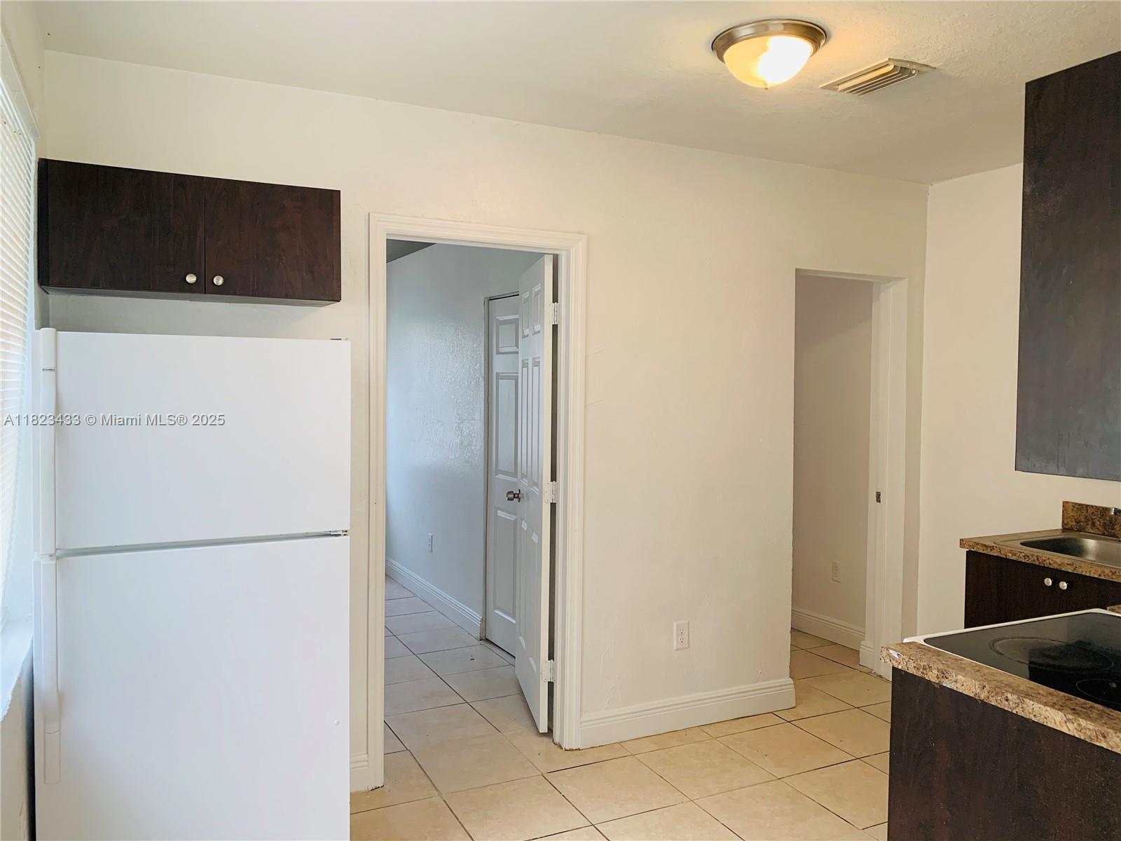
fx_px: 842
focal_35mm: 26
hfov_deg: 67.3
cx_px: 560
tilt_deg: -2.4
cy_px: 420
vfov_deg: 53.1
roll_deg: +0.0
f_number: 1.8
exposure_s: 1/120
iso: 80
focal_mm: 4.25
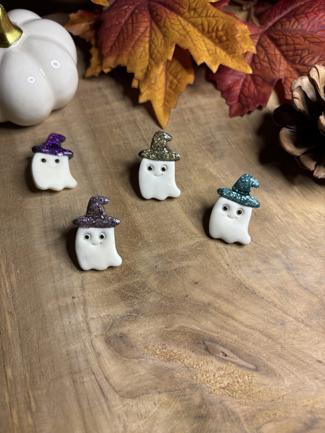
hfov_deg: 53.1
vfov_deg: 67.3
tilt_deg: -62.7
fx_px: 325
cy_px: 216
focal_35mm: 26
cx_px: 162
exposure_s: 1/60
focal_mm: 5.96
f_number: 1.6
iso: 160
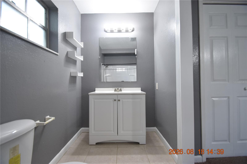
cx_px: 124
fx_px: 103
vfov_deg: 77.3
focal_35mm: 15
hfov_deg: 100.4
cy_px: 82
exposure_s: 1/60
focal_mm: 10
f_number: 4
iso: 450
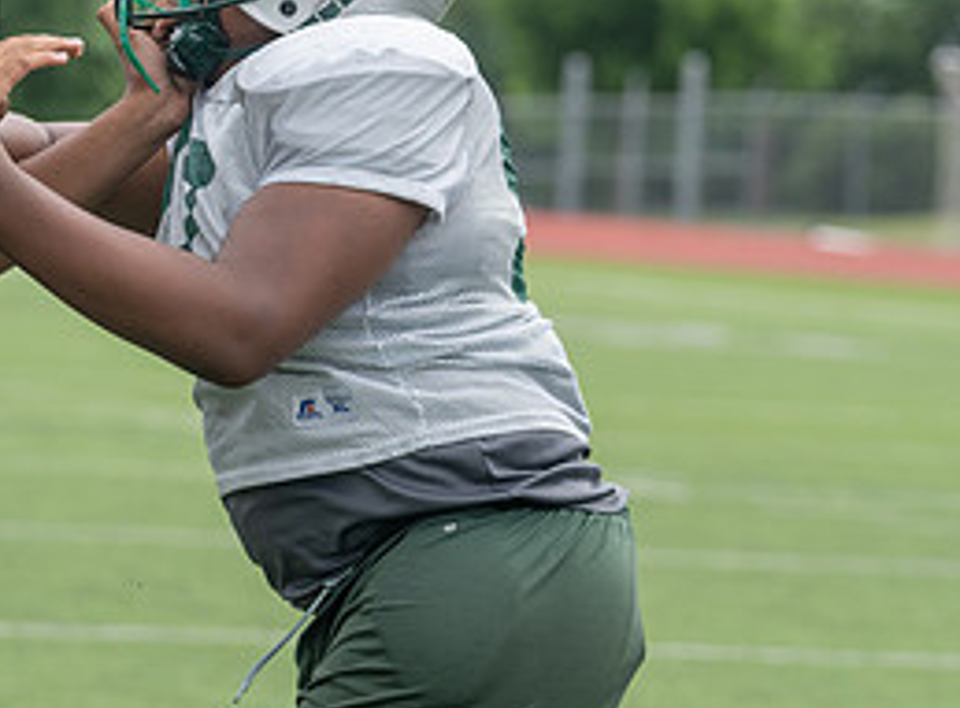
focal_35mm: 309
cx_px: 113
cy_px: 267
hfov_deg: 6.4
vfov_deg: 4.8
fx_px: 8518
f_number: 4
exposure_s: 1/1250
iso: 250
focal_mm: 119
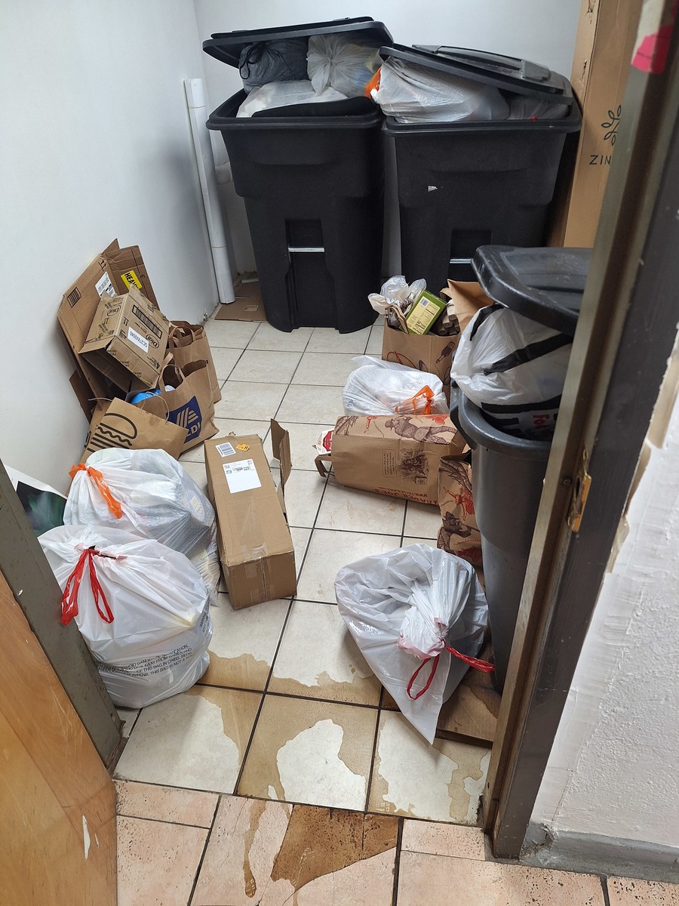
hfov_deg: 58.9
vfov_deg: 73.9
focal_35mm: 23
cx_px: 340
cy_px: 453
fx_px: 602
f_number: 1.8
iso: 64
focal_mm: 5.54
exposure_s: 1/40
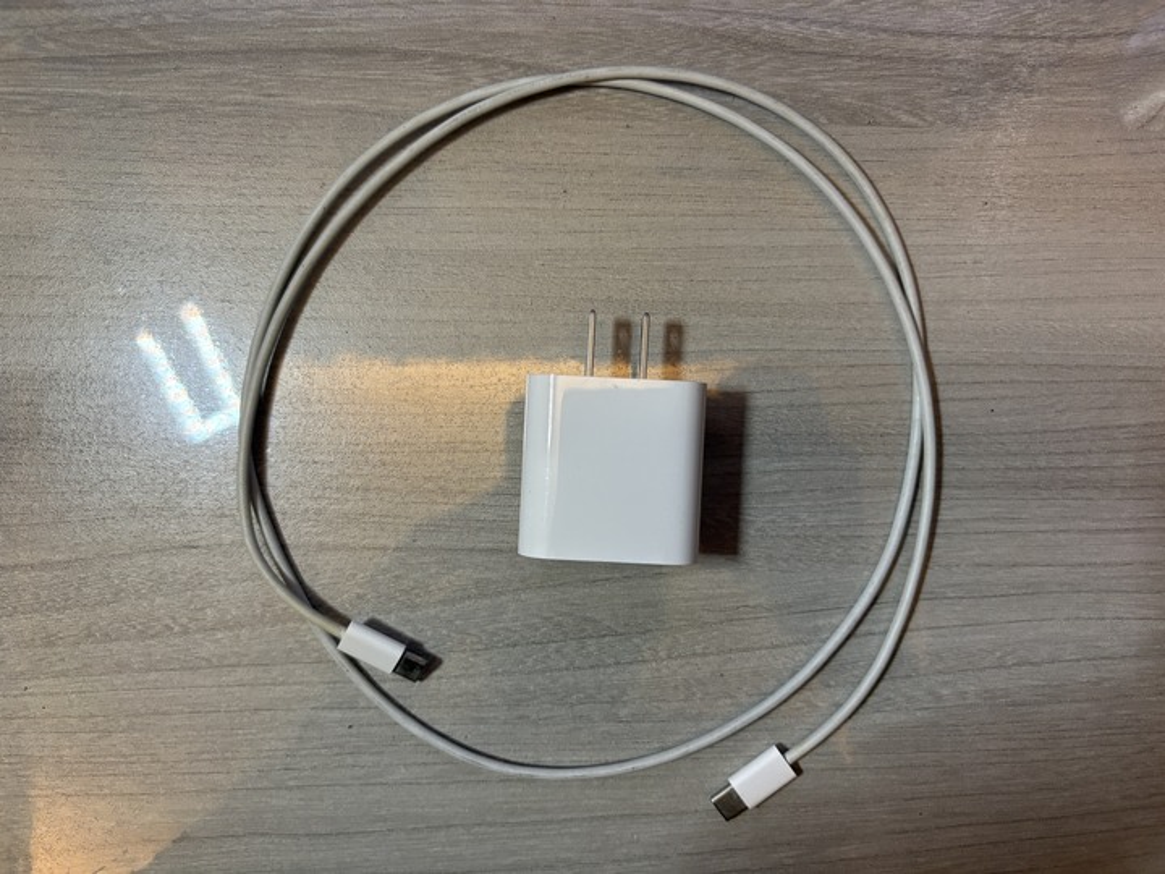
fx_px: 875
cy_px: 437
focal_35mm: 26
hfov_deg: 67.3
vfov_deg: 53.1
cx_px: 582
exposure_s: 1/120
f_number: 1.6
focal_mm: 5.96
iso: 200
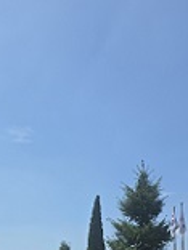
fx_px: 406
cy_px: 279
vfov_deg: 30.5
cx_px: 31
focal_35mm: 56
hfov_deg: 25.5
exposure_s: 1/7333
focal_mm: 6.3
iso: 80
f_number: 1.7
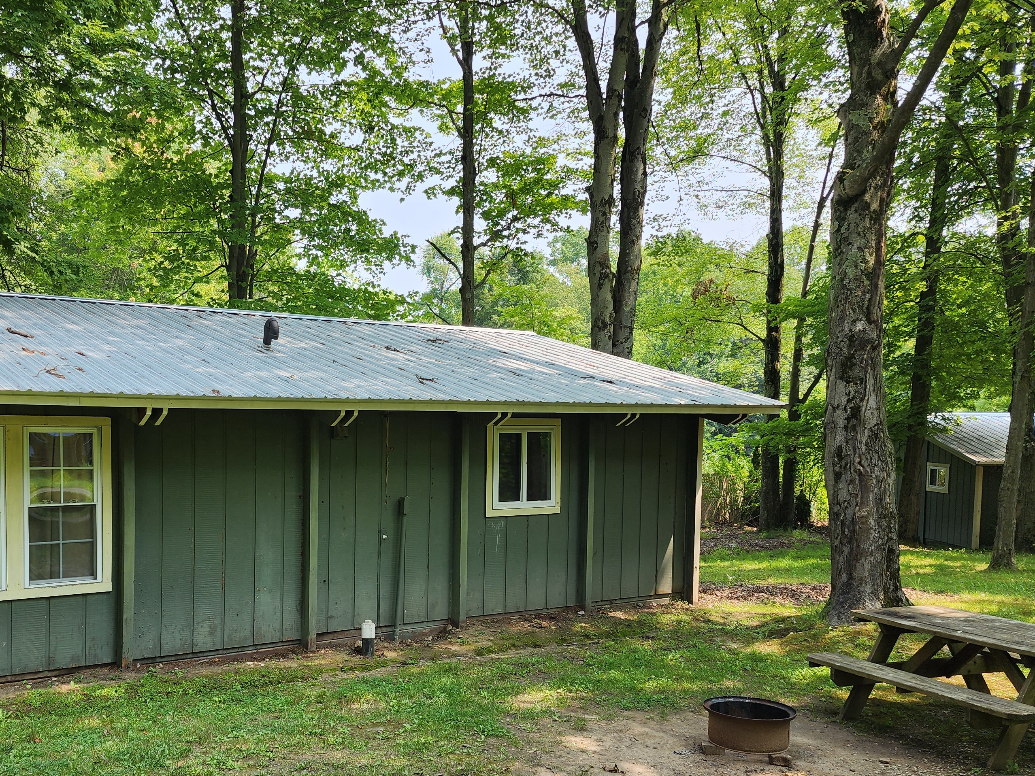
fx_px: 1076
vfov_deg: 39.4
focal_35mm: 36
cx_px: 393
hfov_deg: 50.9
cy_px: 491
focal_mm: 6.4
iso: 12
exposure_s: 1/245
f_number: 1.8
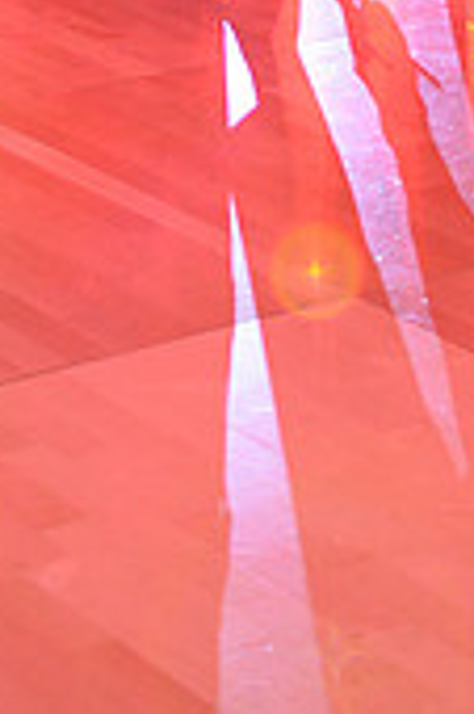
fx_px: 3384
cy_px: -336
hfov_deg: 8.0
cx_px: 279
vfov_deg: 11.6
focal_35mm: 171
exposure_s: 1/60
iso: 2000
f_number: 4.5
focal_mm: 50
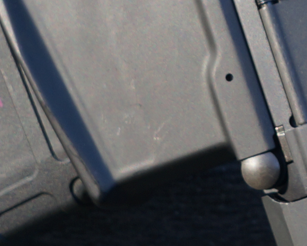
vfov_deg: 10.0
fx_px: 1390
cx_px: 498
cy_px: -22
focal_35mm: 153
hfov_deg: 11.9
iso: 100
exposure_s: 1/80
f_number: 5.6
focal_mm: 20
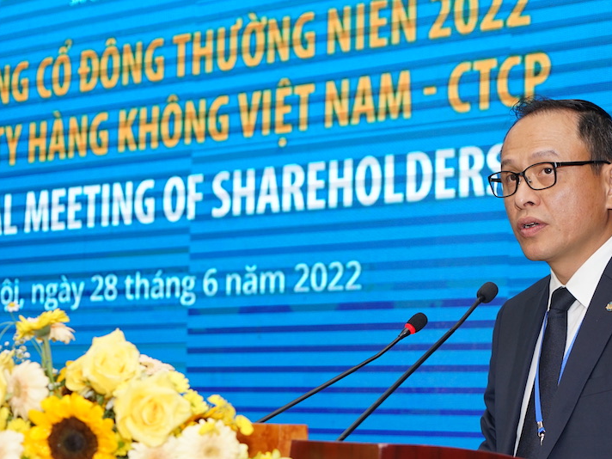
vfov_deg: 15.5
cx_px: 360
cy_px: 277
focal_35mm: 95
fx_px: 1680
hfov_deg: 20.6
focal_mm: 55
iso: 500
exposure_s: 1/160
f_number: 4
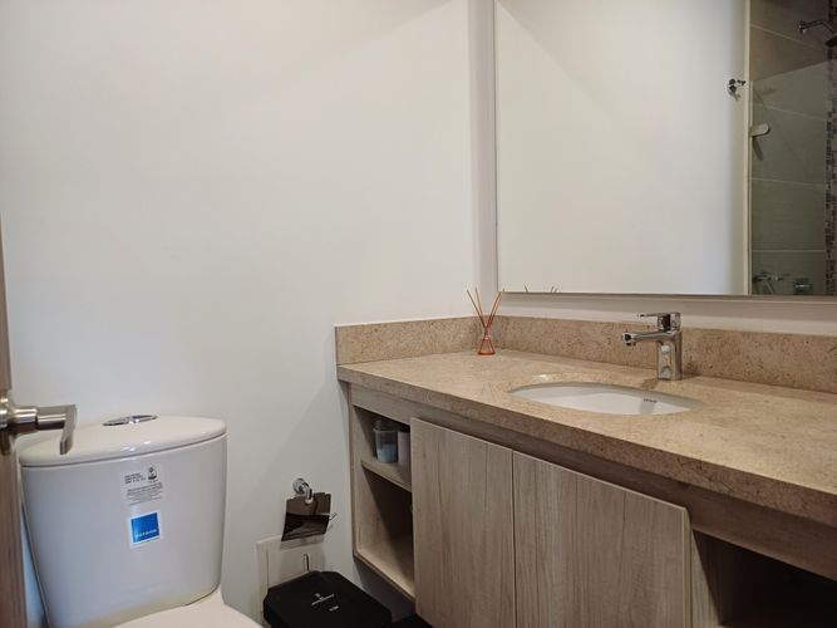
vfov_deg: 54.9
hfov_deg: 69.4
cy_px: 314
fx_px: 604
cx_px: 418
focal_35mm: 25
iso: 250
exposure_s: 1/50
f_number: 1.8
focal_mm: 4.65
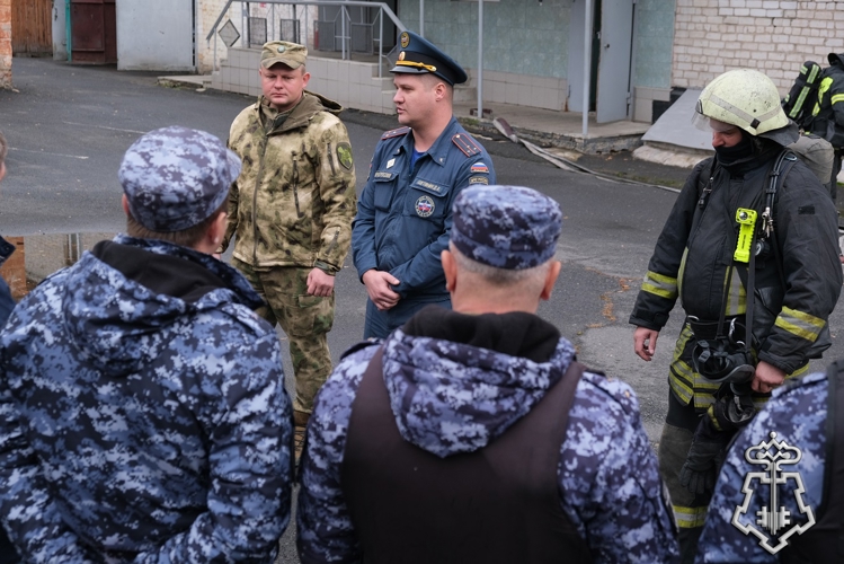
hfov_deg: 35.6
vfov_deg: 24.2
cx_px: 422
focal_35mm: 56
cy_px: 282
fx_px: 1313
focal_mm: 37.4
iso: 320
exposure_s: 1/120
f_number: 4.5
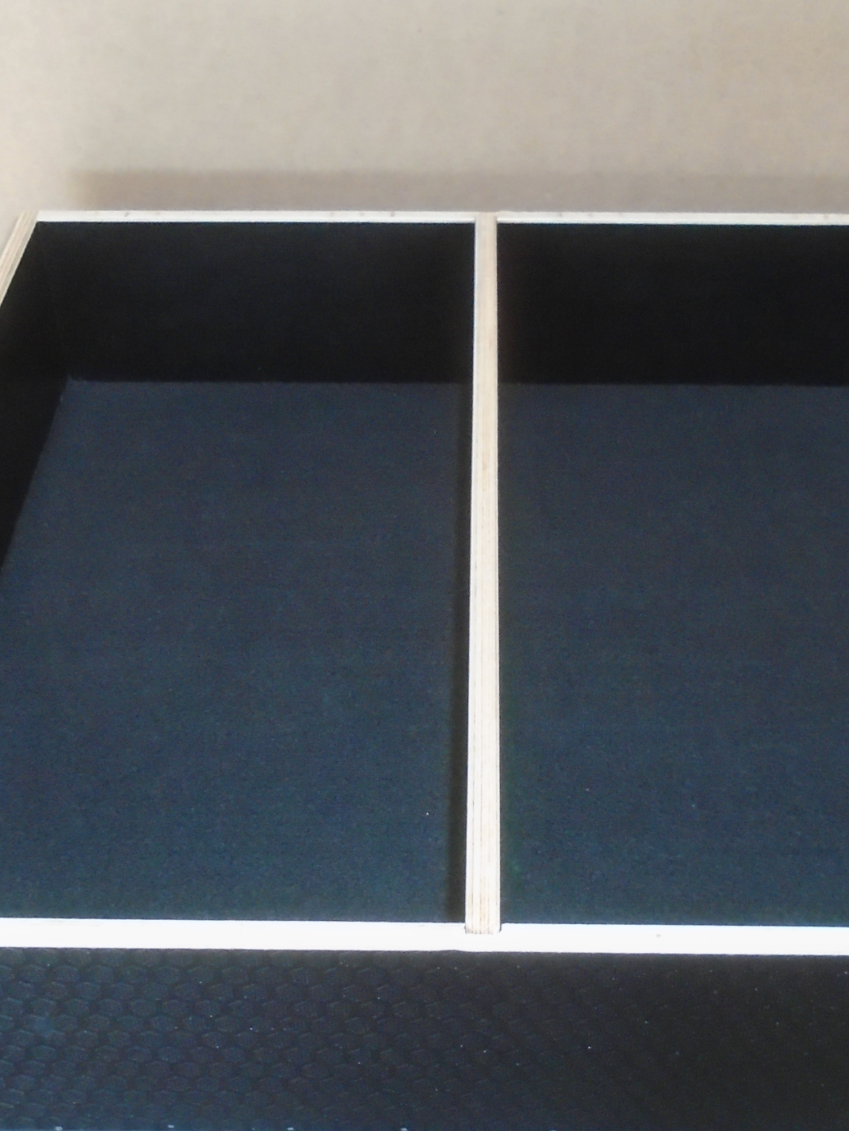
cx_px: 465
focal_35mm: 47
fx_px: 1537
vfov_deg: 40.3
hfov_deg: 30.9
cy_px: 661
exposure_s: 1/60
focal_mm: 4.6
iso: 400
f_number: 3.2
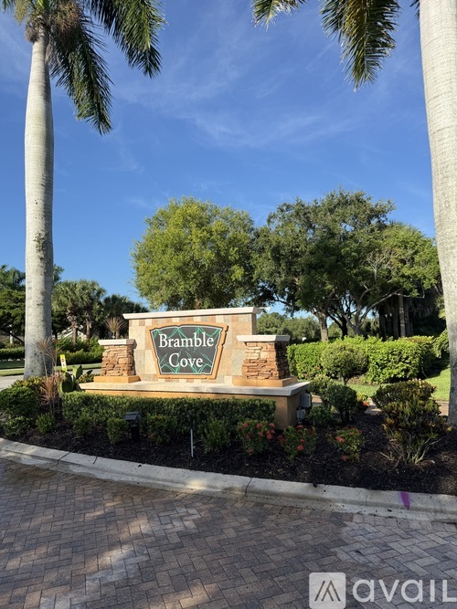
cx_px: 228
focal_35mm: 24
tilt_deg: +5.2
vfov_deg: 71.6
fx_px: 423
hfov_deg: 56.8
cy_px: 304
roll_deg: +0.9
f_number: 1.78
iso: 80
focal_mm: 6.76
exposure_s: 1/2801
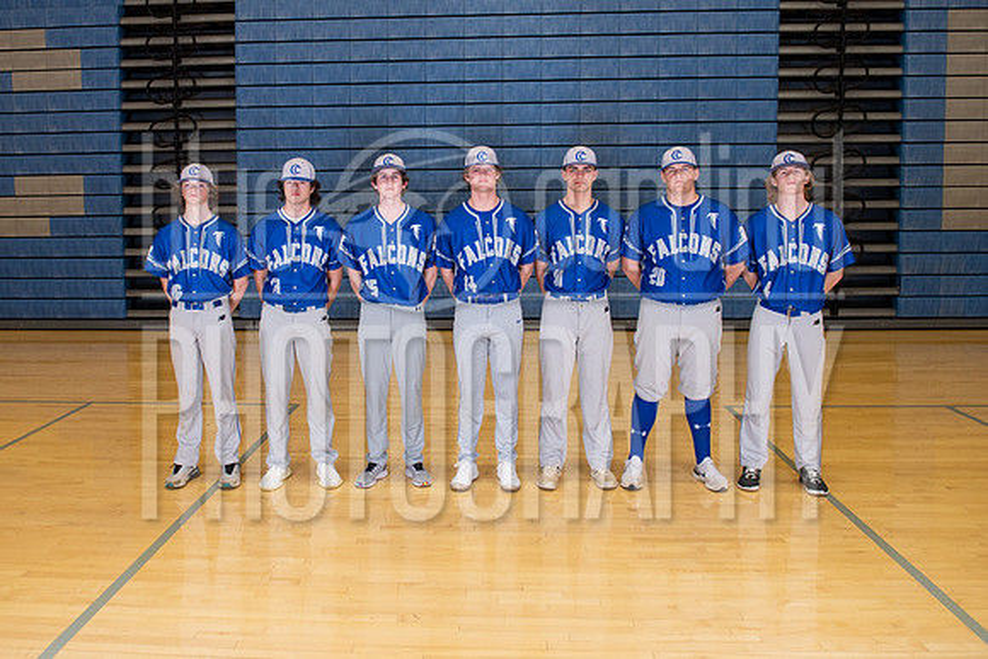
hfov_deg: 60.5
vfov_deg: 42.5
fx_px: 844
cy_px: 263
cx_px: 434
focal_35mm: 31
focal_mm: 24
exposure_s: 1/250
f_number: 3.5
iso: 800
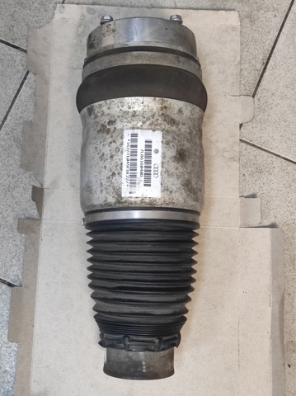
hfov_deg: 54.8
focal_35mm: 25
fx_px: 286
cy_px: 198
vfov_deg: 69.4
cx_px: 148
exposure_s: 1/33
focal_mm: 4.7
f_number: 1.79
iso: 1036
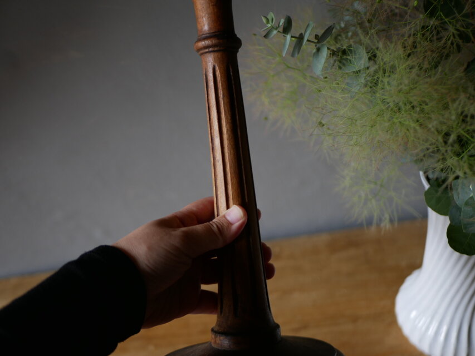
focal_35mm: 50
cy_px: 178
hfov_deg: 38.2
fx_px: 686
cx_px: 238
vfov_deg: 29.1
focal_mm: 25
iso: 200
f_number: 1.7
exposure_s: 1/125
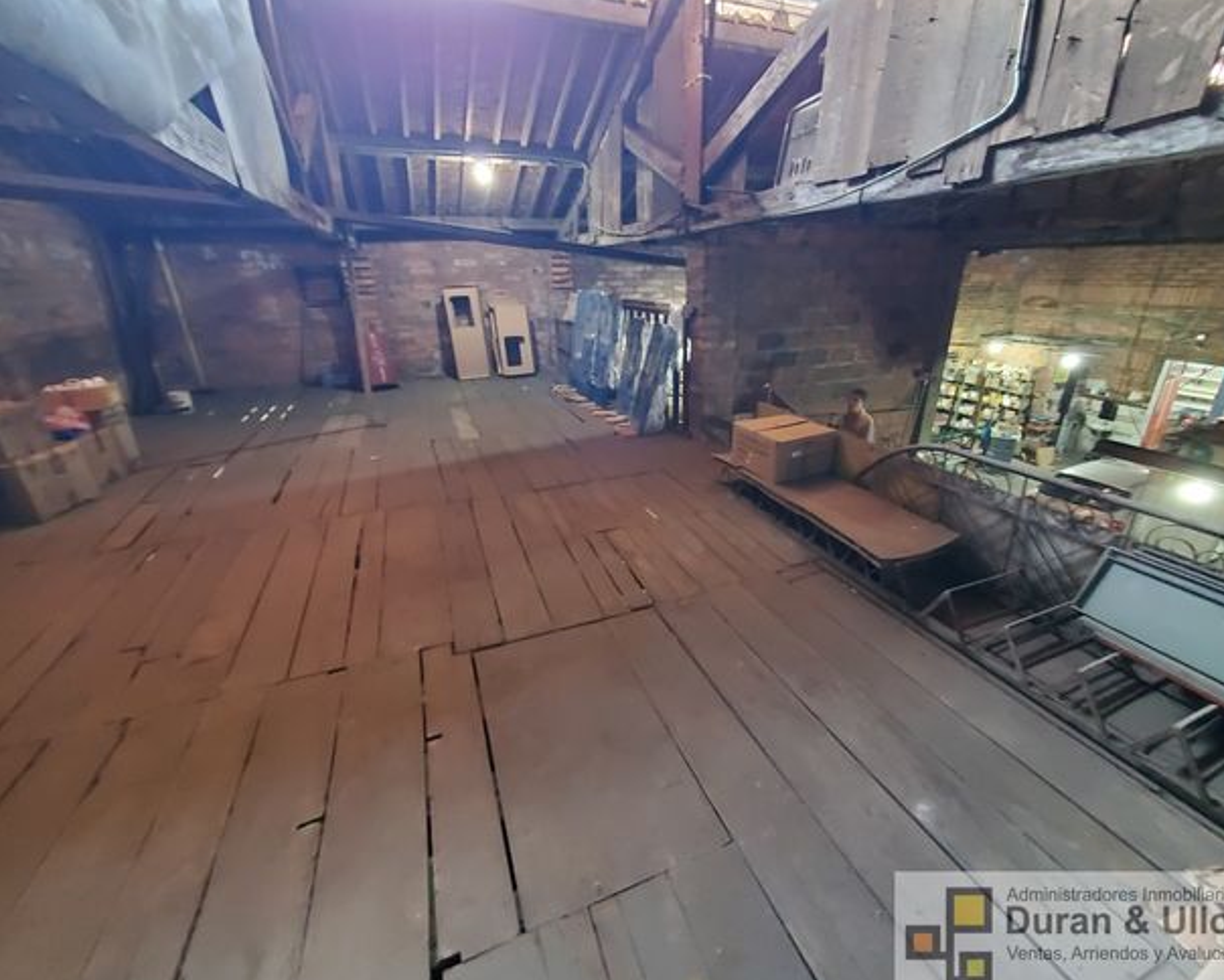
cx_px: 641
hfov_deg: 100.6
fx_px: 507
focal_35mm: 14
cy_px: 500
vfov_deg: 88.0
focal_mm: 1.8
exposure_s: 1/12
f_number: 2.2
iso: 800
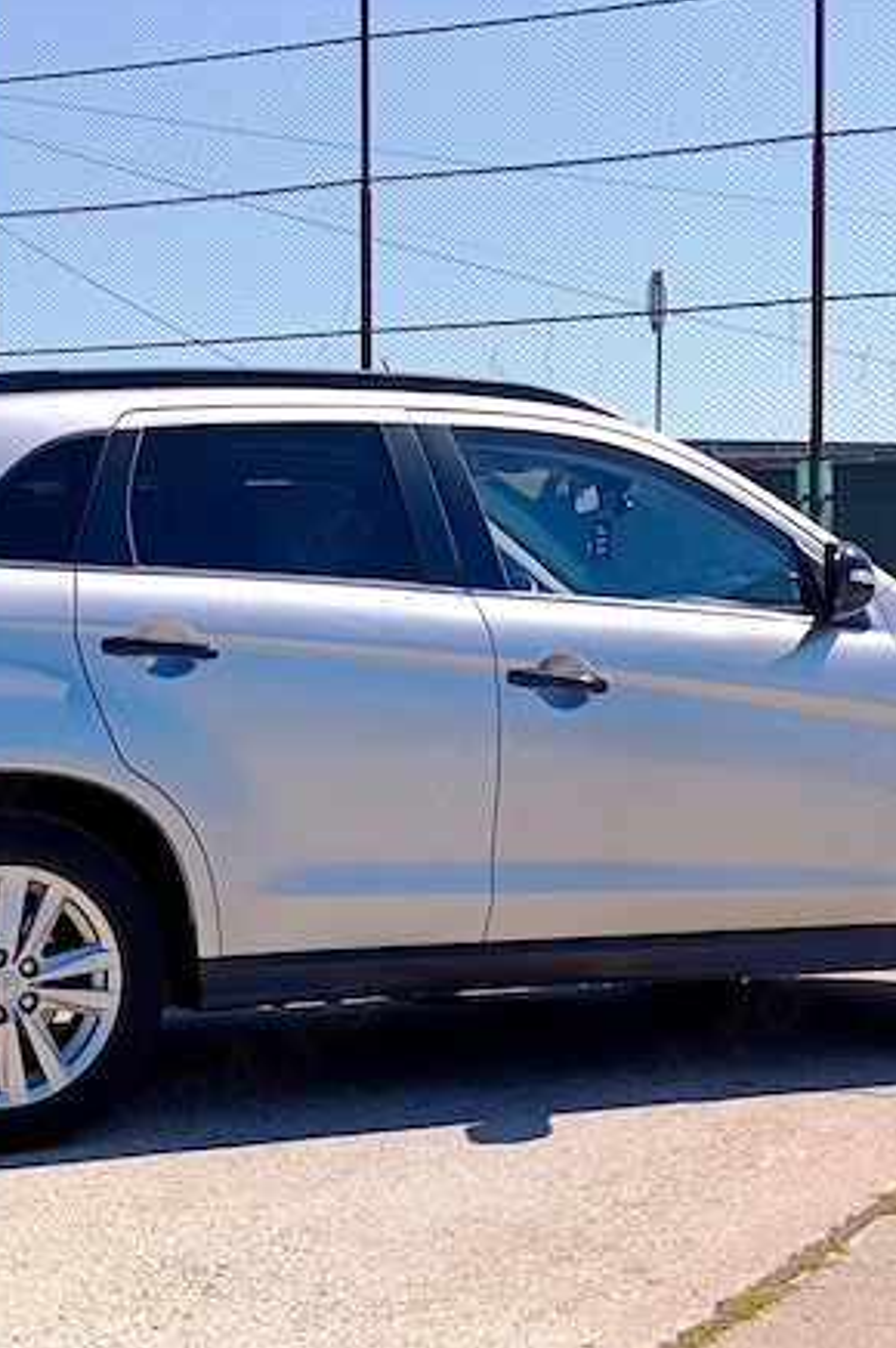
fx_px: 2468
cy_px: 689
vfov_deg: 30.5
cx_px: 392
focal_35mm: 66
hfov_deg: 20.6
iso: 50
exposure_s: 1/685
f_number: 1.6
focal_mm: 6.14
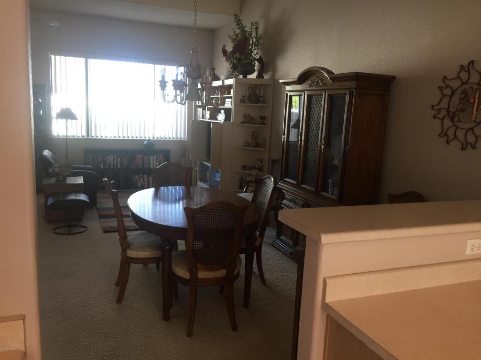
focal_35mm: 29
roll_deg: -2.0
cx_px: 240
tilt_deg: -9.6
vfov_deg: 48.2
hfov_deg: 61.7
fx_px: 403
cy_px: 180
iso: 50
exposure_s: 1/30
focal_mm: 4.15
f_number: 2.2
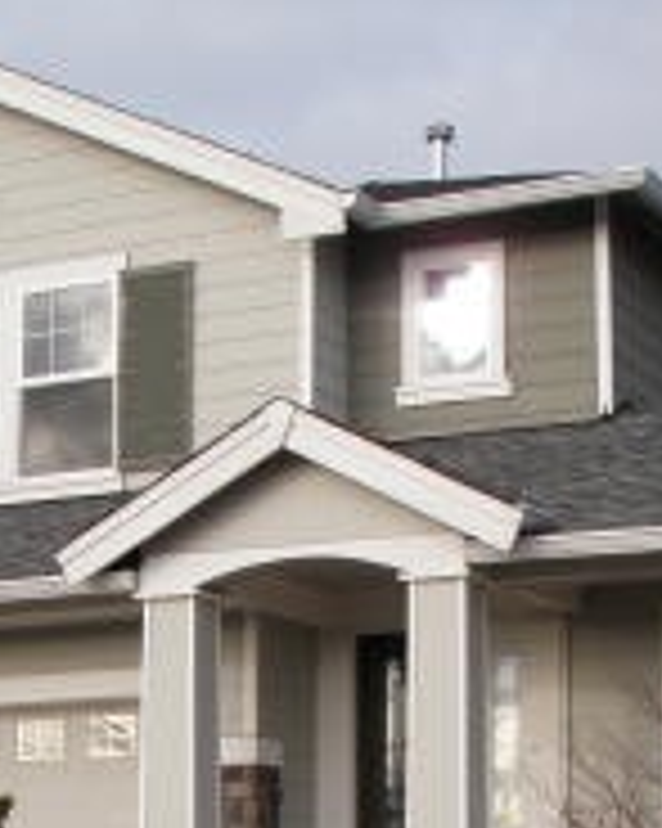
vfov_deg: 20.0
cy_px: 734
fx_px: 2304
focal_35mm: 94
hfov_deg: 16.4
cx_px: 324
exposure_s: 1/320
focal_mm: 6.7
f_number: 3.5
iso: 80
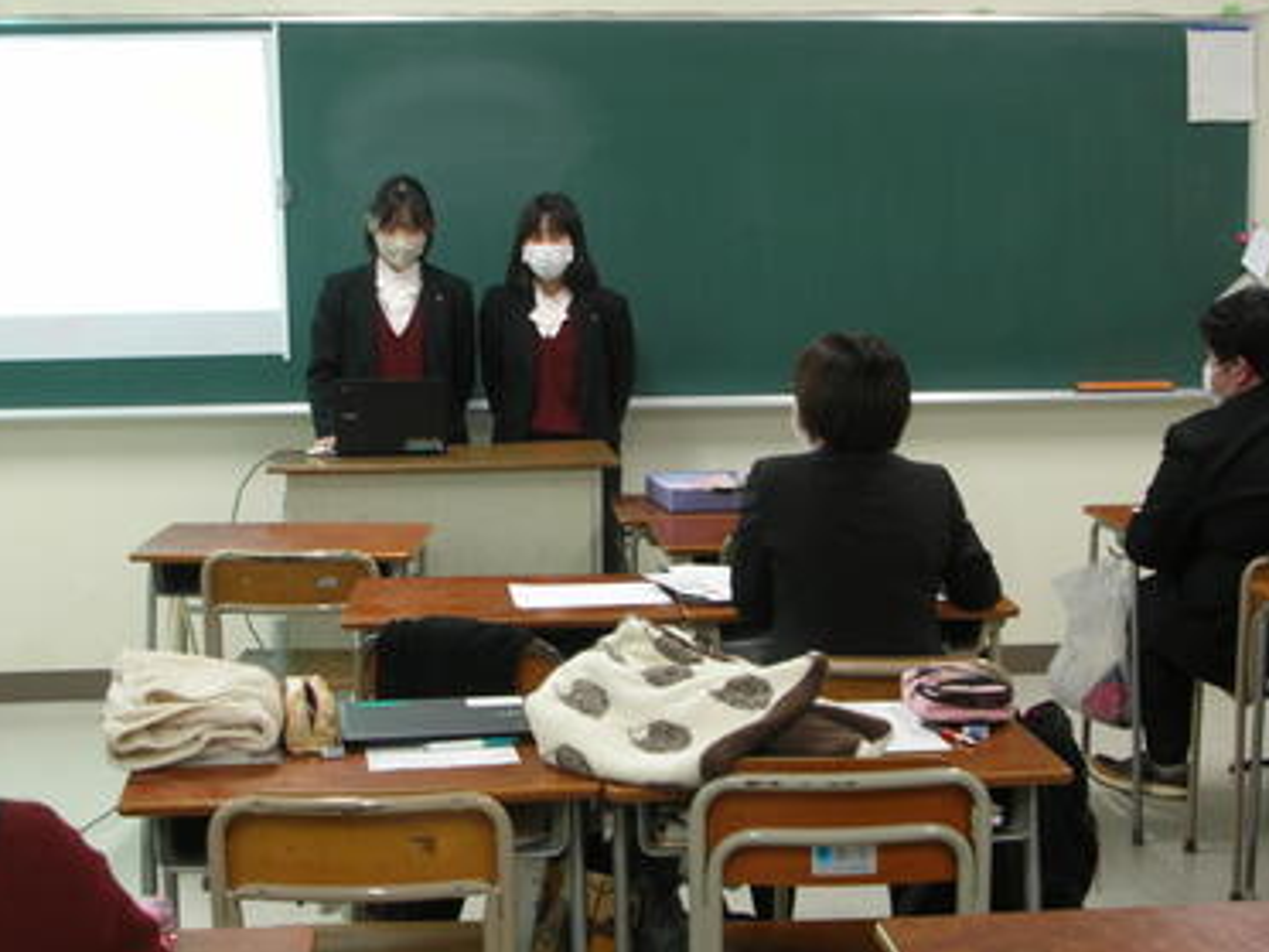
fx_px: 2126
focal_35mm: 58
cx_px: 641
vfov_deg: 25.2
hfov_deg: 33.2
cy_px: 457
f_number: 3.4
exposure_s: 1/7.2
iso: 50
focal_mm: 9.1
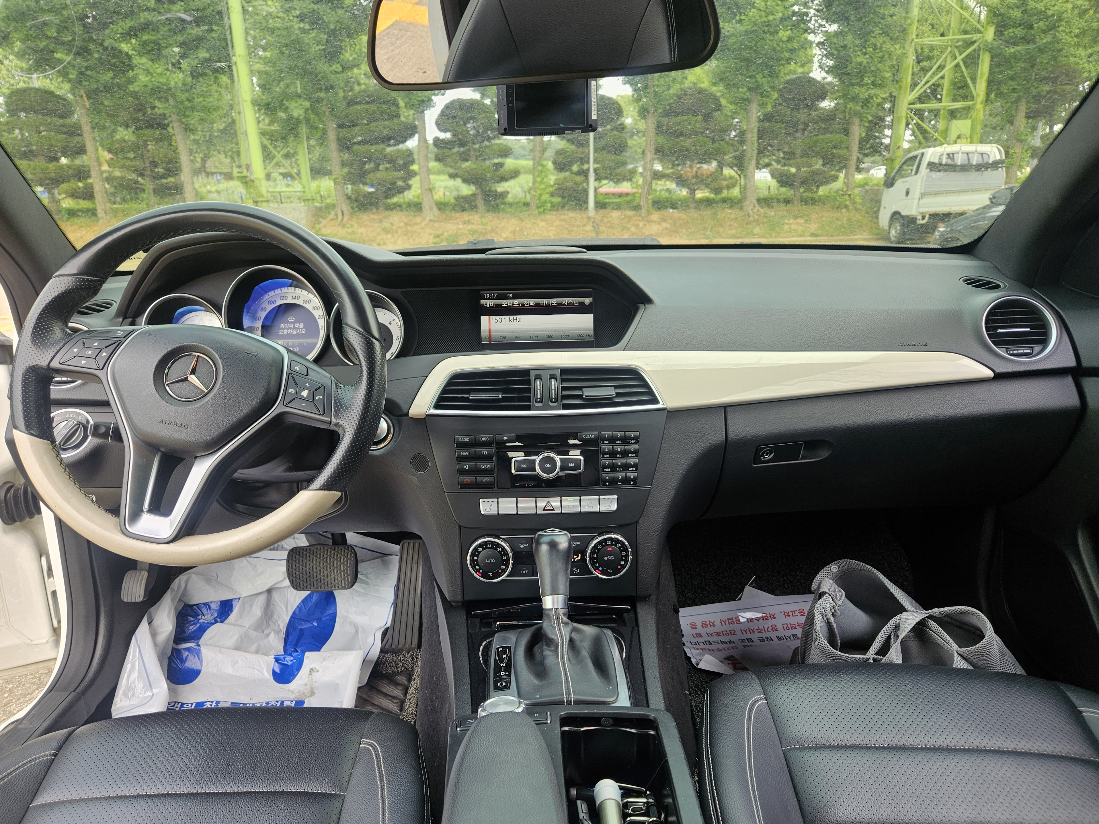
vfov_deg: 56.8
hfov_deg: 71.6
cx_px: 540
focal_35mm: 24
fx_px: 762
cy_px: 414
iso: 50
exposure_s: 1/120
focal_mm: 5.4
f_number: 1.8
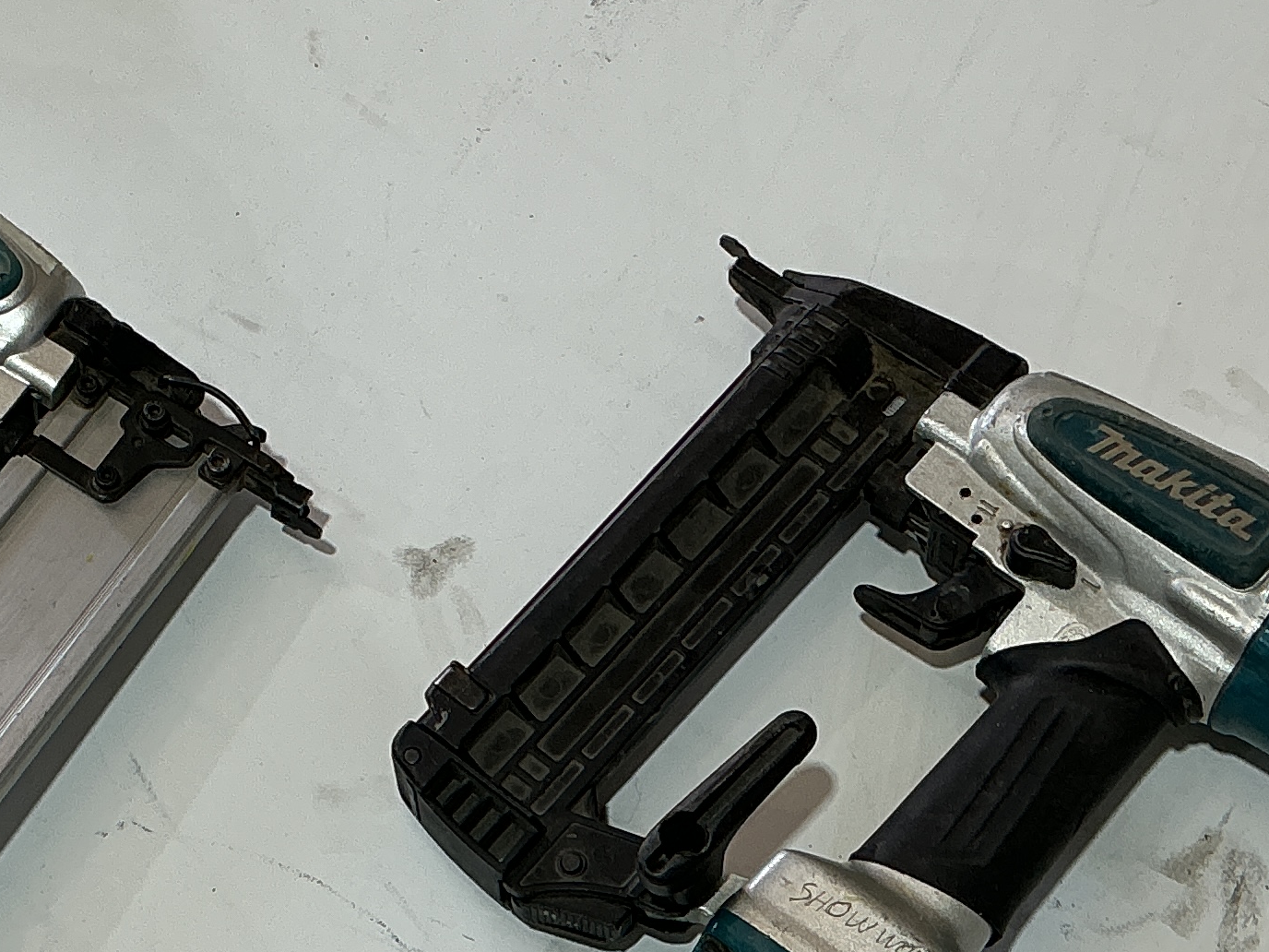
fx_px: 3116
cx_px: 217
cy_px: 470
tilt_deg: -62.0
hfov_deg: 22.6
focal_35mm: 85
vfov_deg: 17.4
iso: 20
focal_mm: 3
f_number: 1.8
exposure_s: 1/185
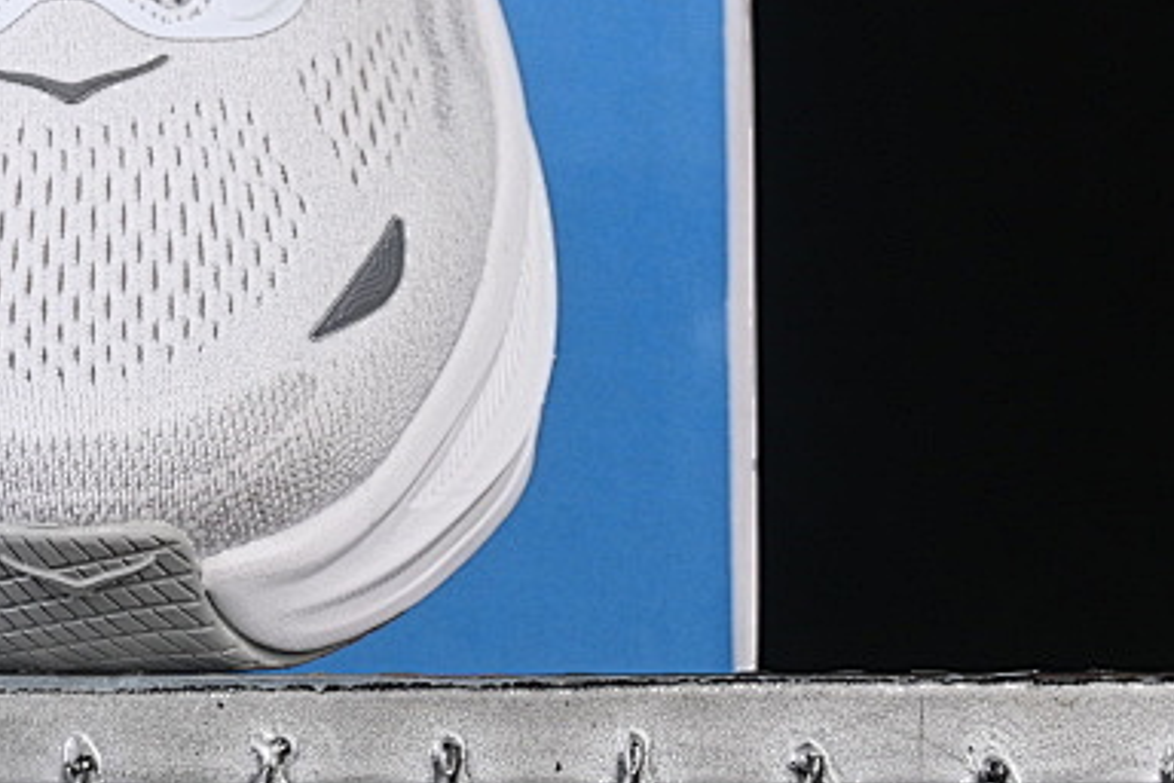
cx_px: -275
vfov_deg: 6.5
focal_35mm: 211
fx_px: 6880
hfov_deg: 9.6
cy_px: -12
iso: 160
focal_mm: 50
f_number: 8
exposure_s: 1/80
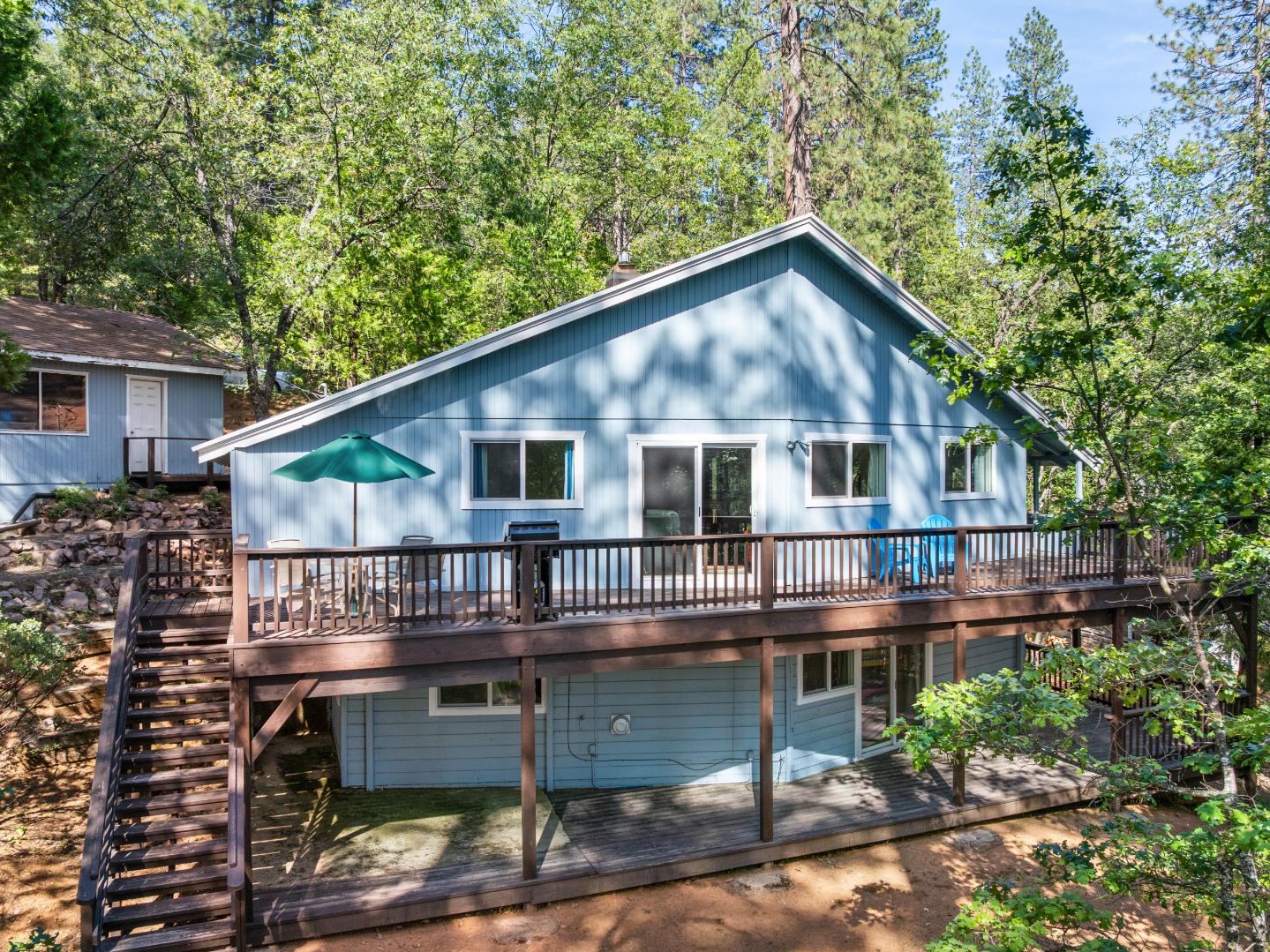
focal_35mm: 25
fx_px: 917
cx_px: 654
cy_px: 481
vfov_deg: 54.9
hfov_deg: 69.4
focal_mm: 12.29
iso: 170
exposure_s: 1/400
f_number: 2.8
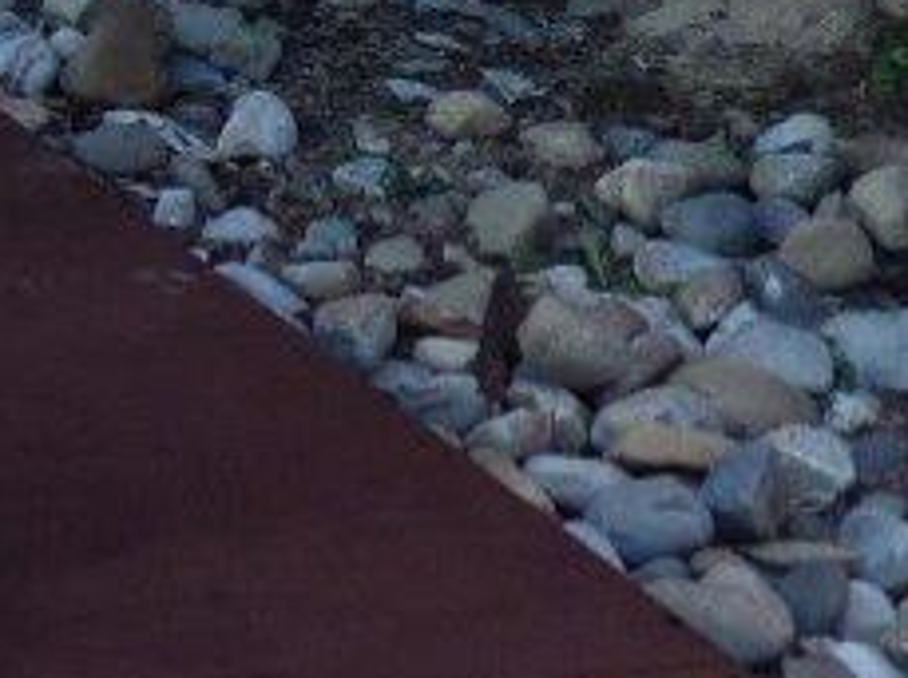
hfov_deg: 12.9
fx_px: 3300
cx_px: -1086
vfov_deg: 11.4
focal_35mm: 126
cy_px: -262
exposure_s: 1/320
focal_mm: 3.58
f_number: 2.8
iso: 100
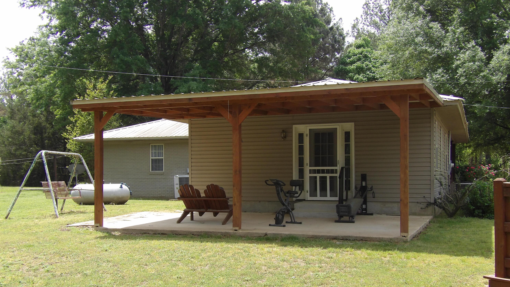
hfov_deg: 47.4
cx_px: 252
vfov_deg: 27.6
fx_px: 581
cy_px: 177
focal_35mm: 43
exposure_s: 1/334
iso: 100
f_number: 3.7
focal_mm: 7
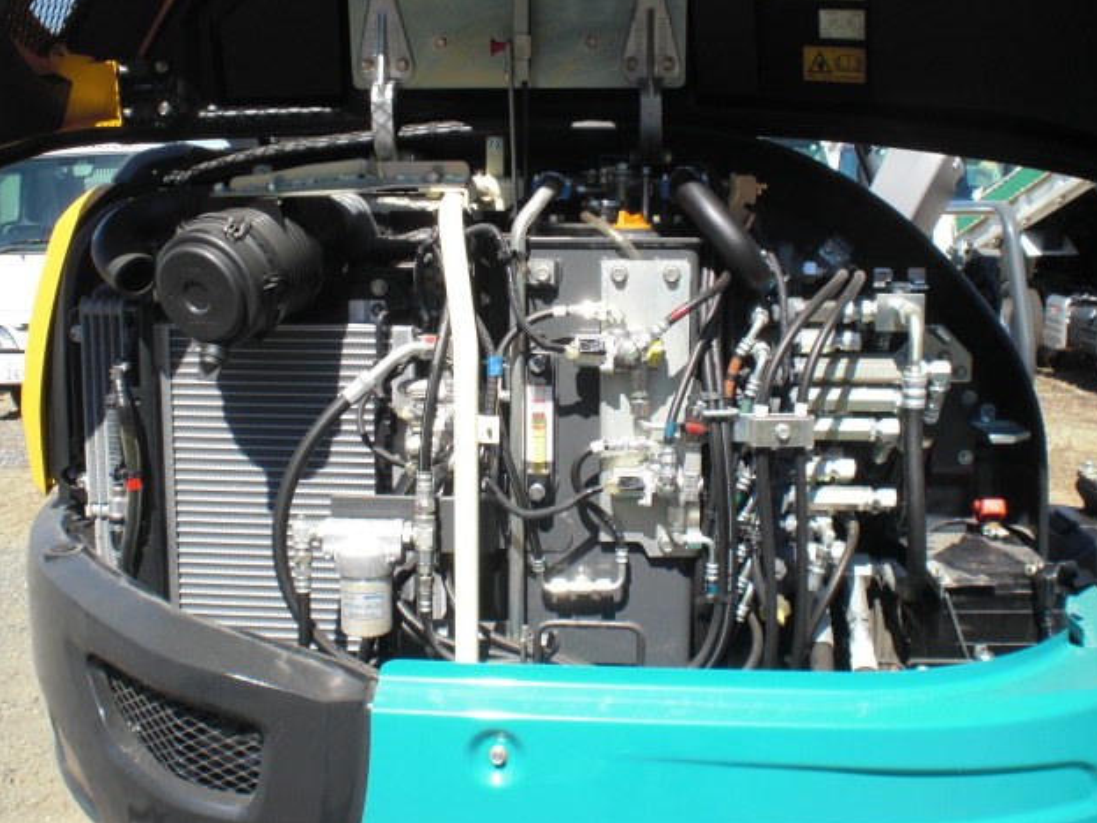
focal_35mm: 39
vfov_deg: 36.8
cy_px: 408
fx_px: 1236
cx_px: 559
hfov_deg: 47.9
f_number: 5.6
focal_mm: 6.3
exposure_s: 1/200
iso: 64
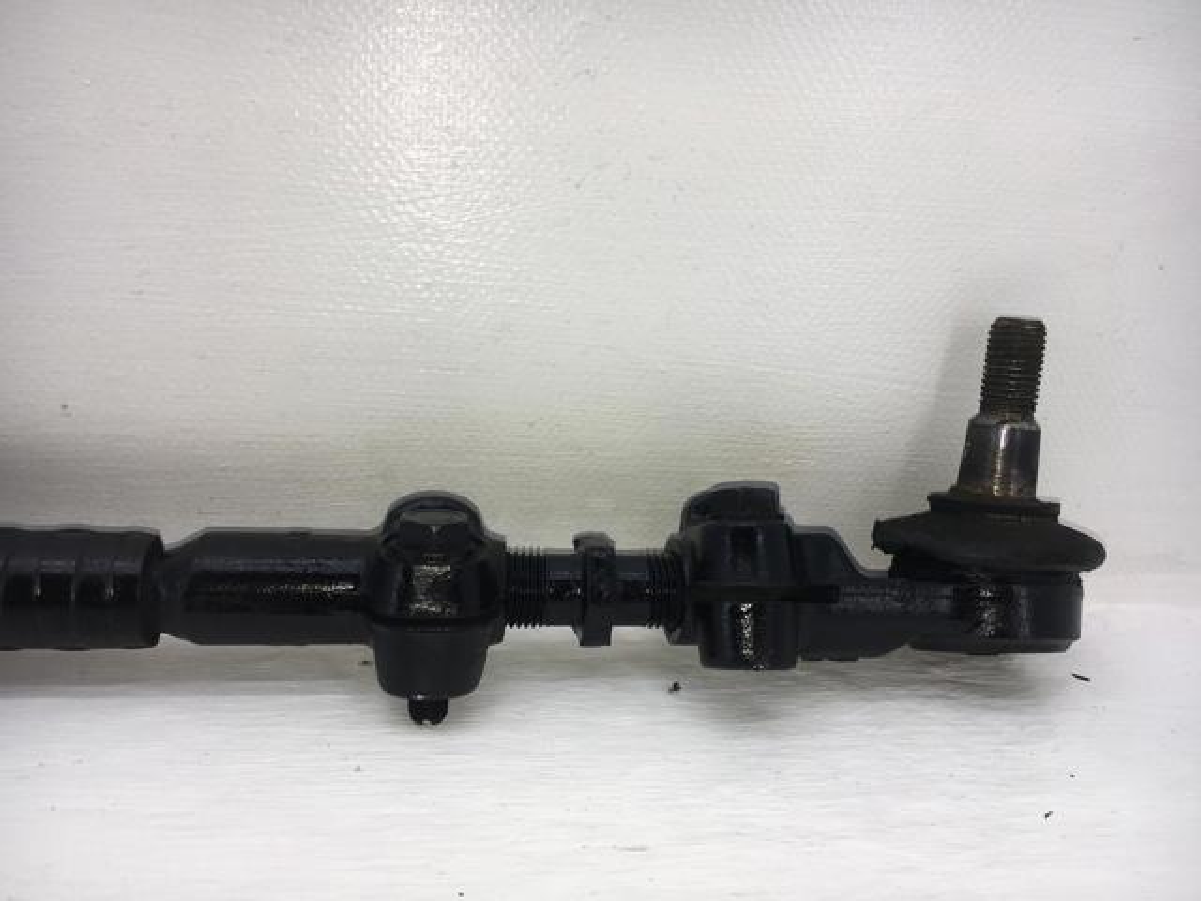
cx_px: 600
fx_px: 1006
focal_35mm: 29
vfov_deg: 48.2
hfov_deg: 61.7
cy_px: 450
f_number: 2.2
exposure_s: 1/503
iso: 25
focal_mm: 4.15
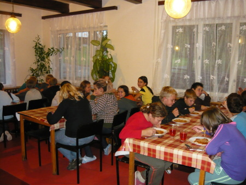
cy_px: 92
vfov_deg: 43.0
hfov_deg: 55.3
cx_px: 123
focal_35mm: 33
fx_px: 235
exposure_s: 1/30
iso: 320
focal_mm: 5.5
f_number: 2.8
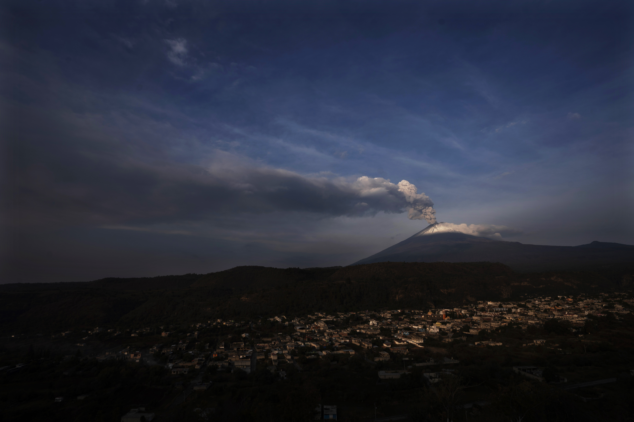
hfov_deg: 90.0
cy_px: 211
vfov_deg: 67.4
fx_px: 317
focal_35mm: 18
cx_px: 317
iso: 50
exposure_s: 1/160
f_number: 9
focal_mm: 18
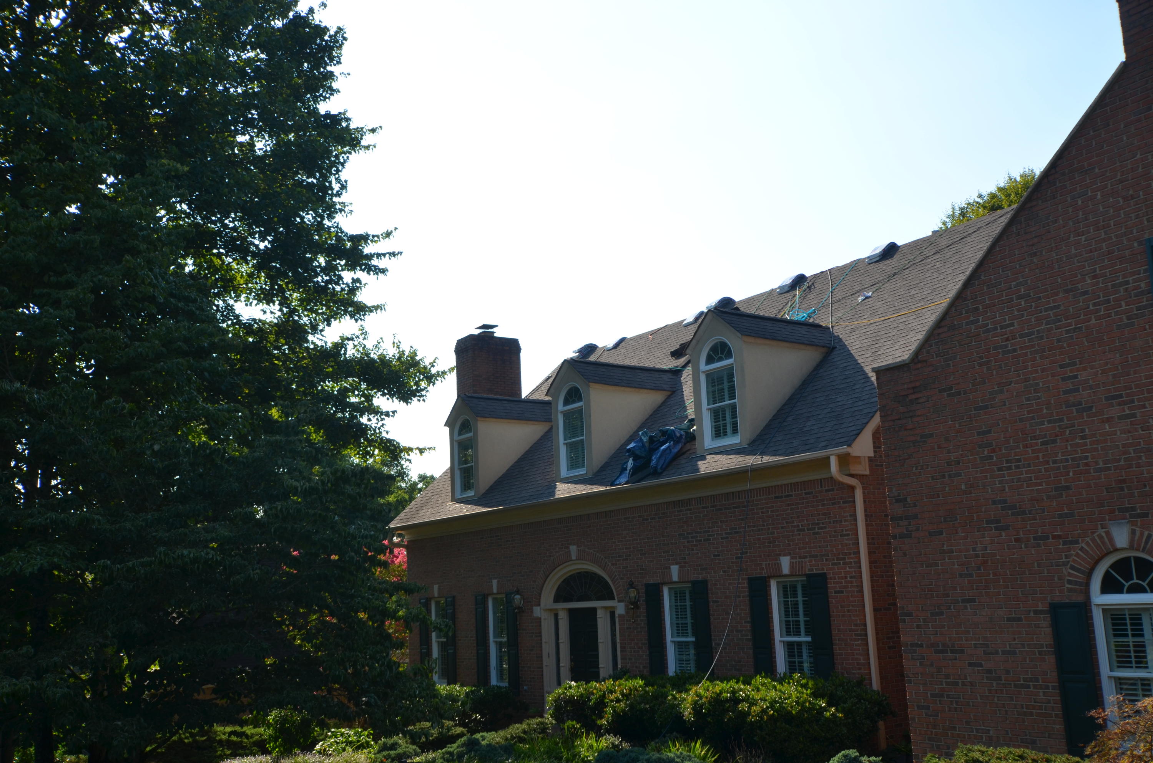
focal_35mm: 36
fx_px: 1151
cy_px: 382
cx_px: 576
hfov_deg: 53.2
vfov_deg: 36.7
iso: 200
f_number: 8
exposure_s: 1/250
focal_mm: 24
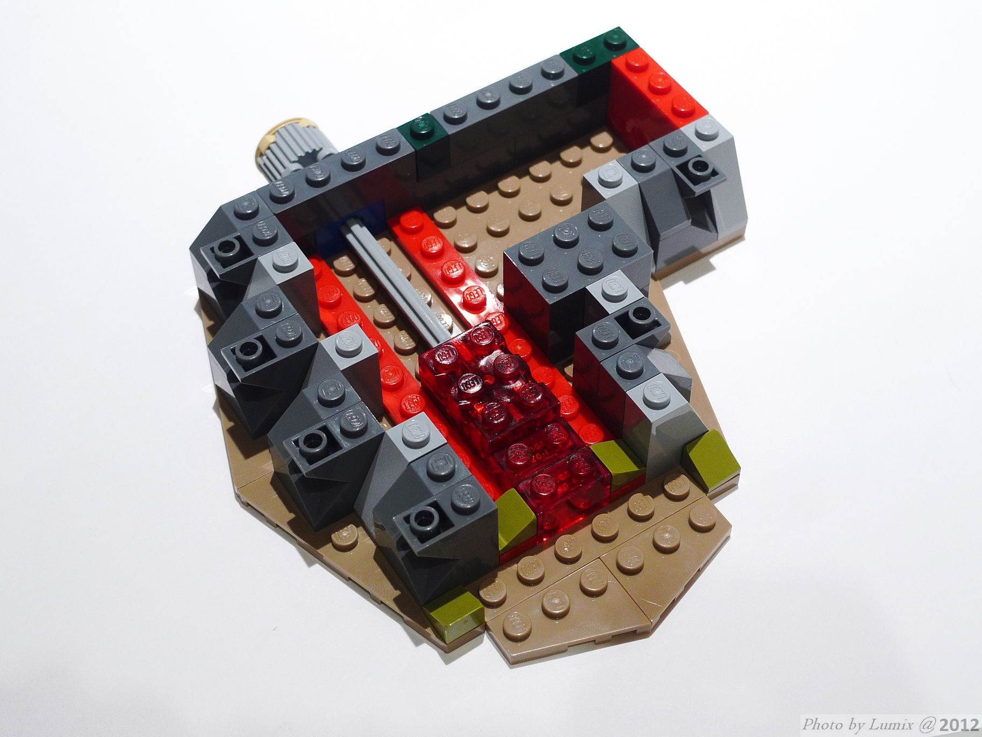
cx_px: 491
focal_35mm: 52
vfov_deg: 28.0
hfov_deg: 36.8
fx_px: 1475
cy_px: 368
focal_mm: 11.1
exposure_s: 1/20
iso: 200
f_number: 3.5
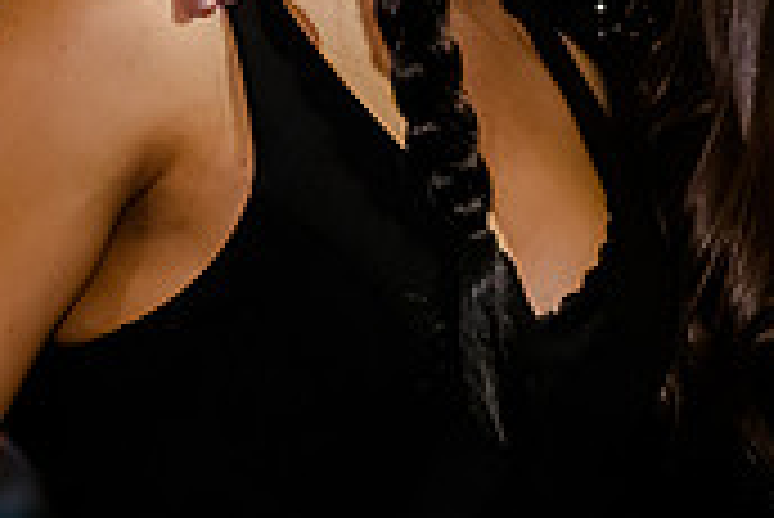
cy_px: -255
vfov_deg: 6.8
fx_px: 4304
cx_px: 923
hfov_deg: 10.1
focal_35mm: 200
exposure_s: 1/160
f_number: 2.8
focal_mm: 50
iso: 5000
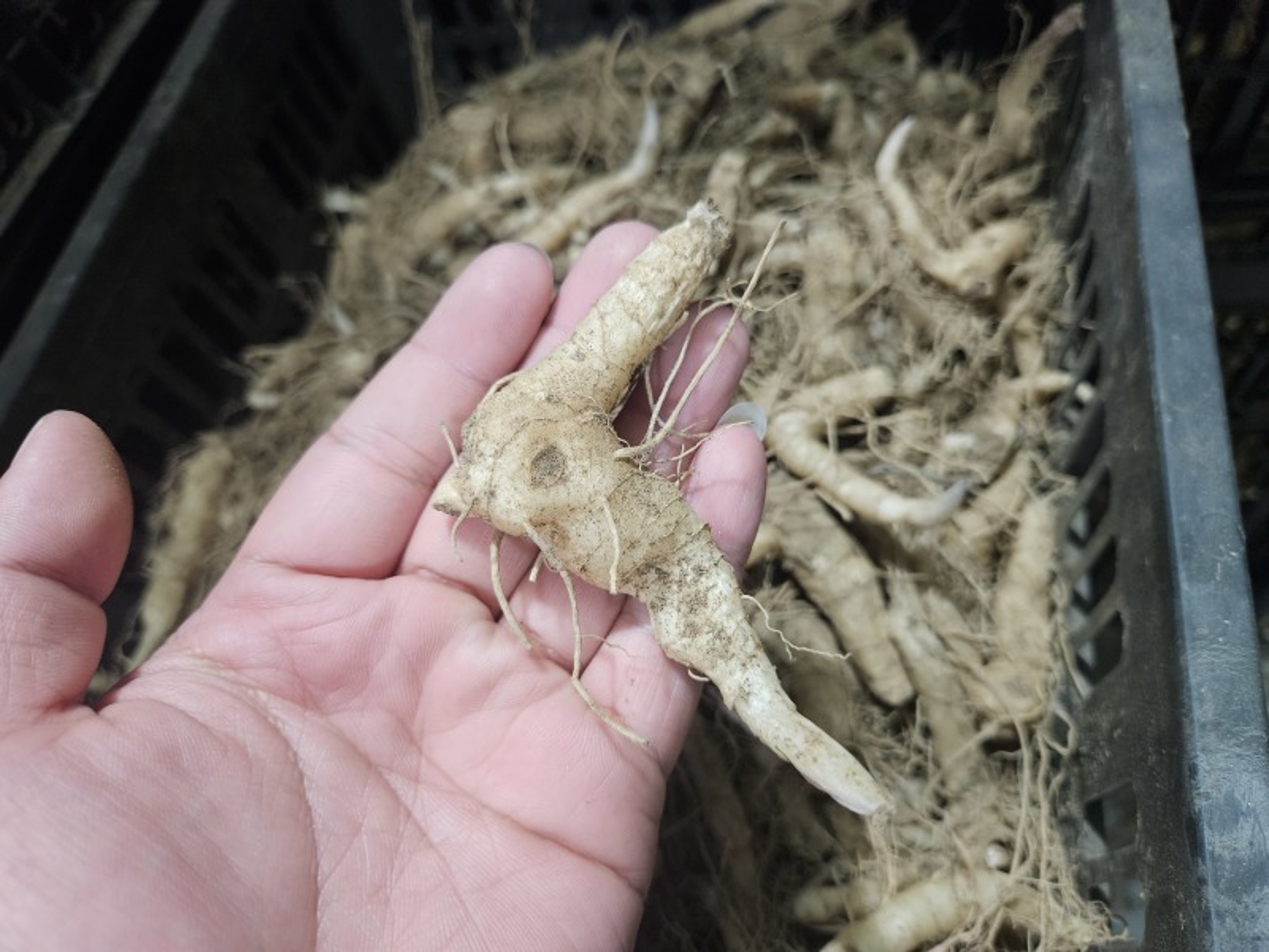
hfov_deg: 73.9
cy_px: 476
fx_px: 843
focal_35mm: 23
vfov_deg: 58.9
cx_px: 634
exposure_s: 1/50
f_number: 1.8
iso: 640
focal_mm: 5.4
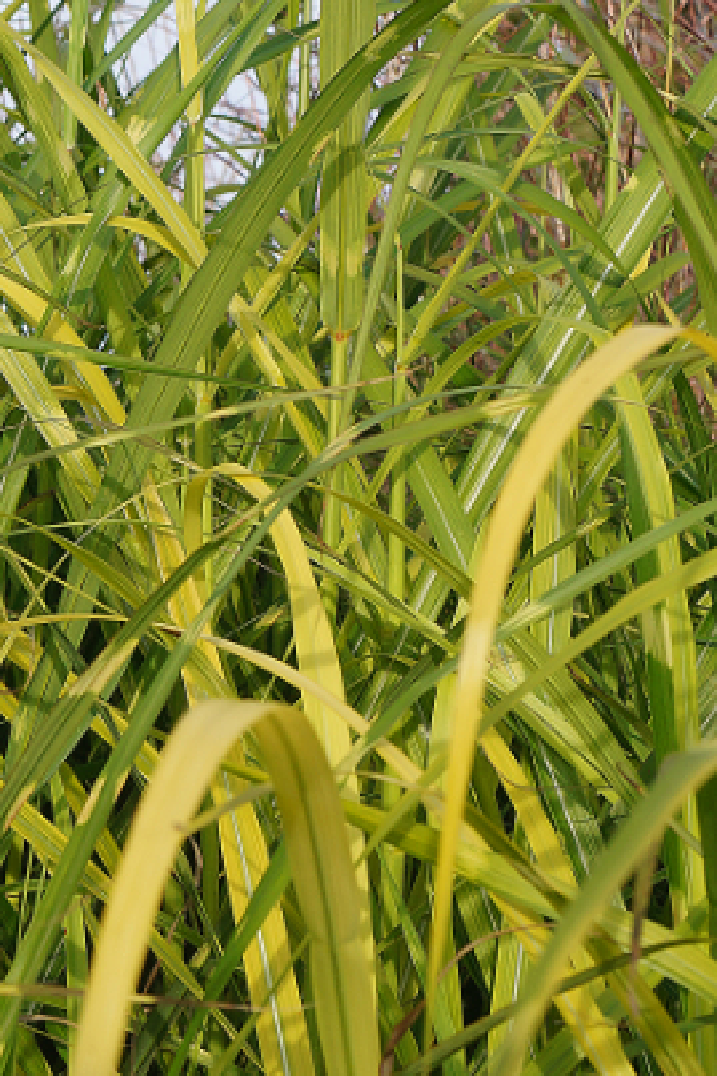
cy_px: 543
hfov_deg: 12.4
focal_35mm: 107
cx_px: -248
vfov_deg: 19.1
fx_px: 3199
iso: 100
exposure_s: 1/125
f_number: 9
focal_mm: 24
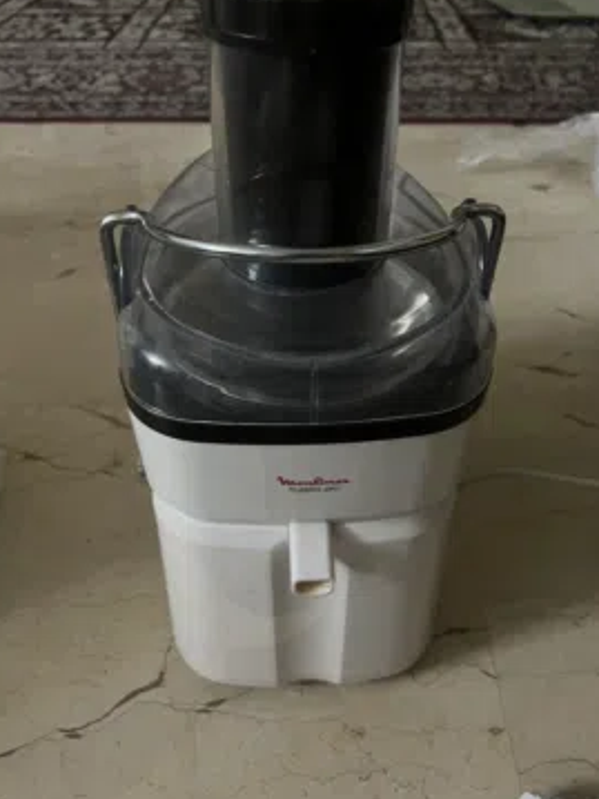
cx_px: 314
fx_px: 669
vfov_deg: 61.6
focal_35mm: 29
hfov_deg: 48.2
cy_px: 376
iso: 640
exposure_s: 1/30
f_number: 1.5
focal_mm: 5.7
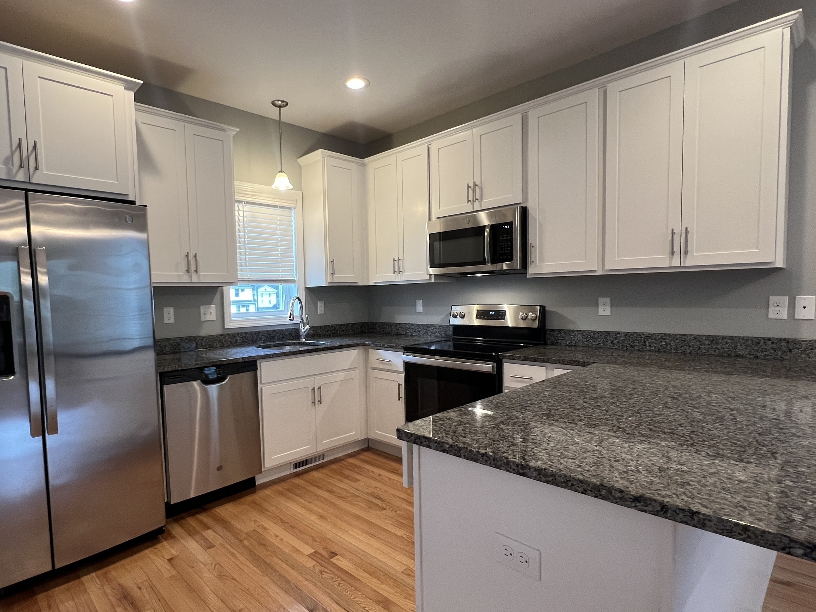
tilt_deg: -4.2
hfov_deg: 87.5
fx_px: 424
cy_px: 325
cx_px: 367
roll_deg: +1.8
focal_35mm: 18
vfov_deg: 71.5
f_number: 1.8
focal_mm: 1.57
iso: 200
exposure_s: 1/120
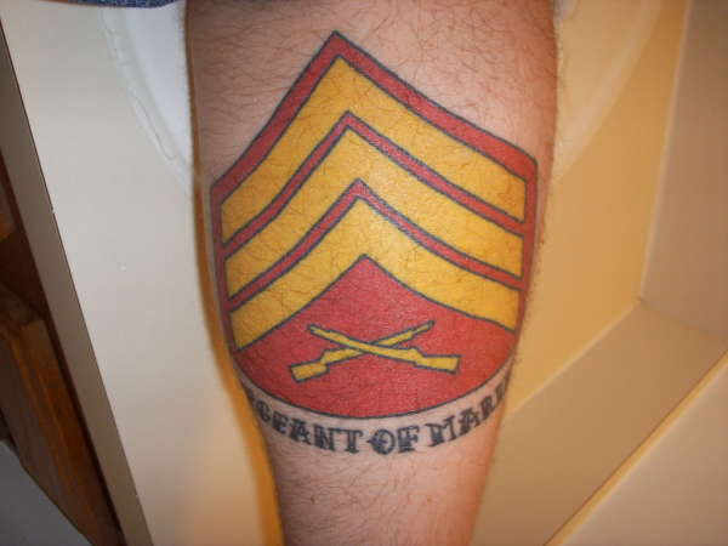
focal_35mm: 39
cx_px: 364
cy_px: 273
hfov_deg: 47.9
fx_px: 820
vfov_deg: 36.8
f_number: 3.5
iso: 100
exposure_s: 1/45
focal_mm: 6.6
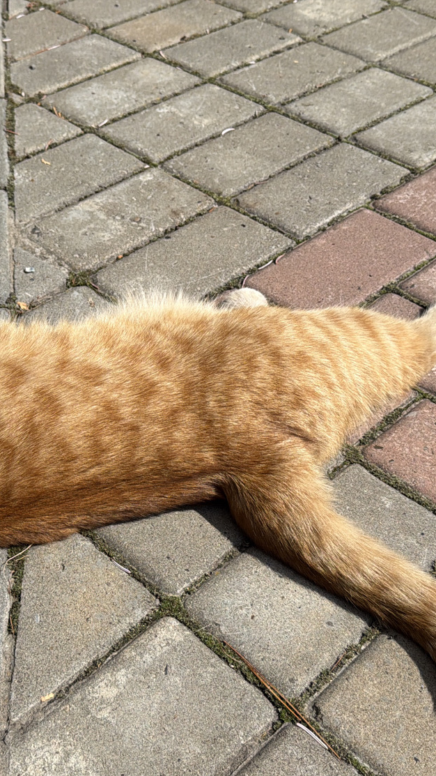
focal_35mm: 47
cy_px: 400
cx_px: 85
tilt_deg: -43.7
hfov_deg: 25.0
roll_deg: -2.5
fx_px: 966
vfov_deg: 43.7
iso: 80
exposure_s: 1/6711
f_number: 1.78
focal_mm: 6.76
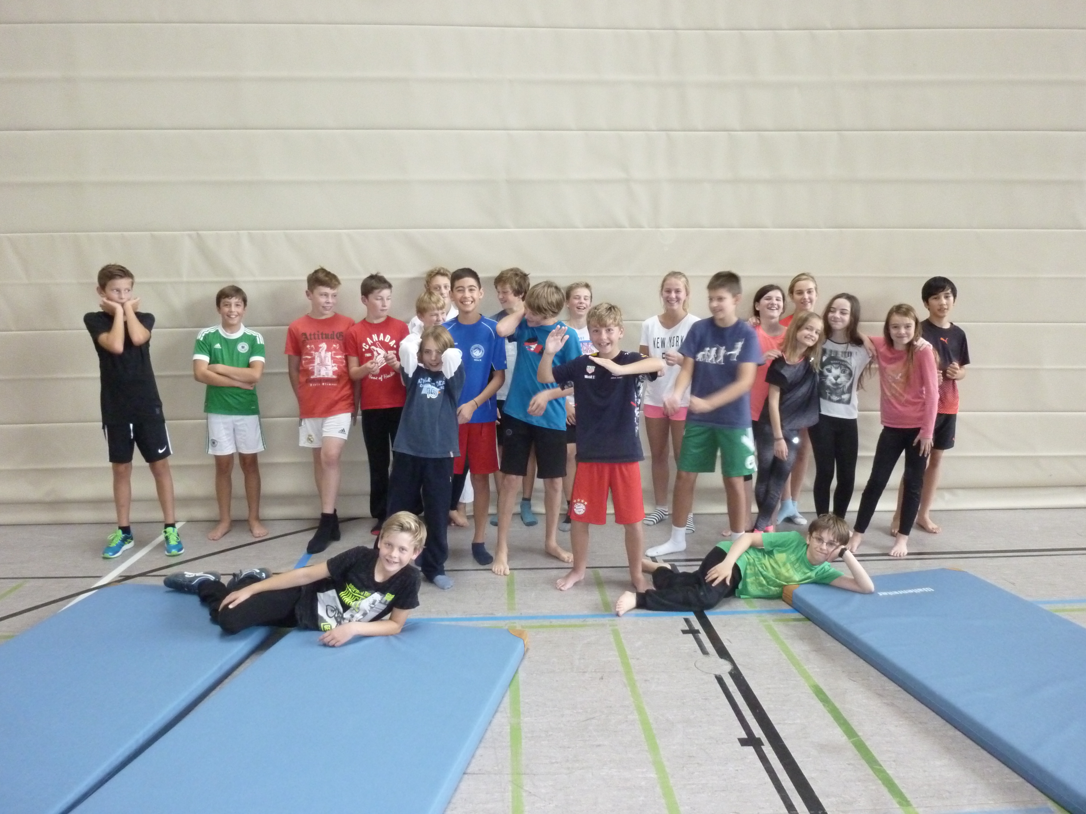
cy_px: 407
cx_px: 543
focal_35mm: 25
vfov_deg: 54.9
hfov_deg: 69.4
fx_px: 784
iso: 500
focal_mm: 4.5
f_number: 3.3
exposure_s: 1/30
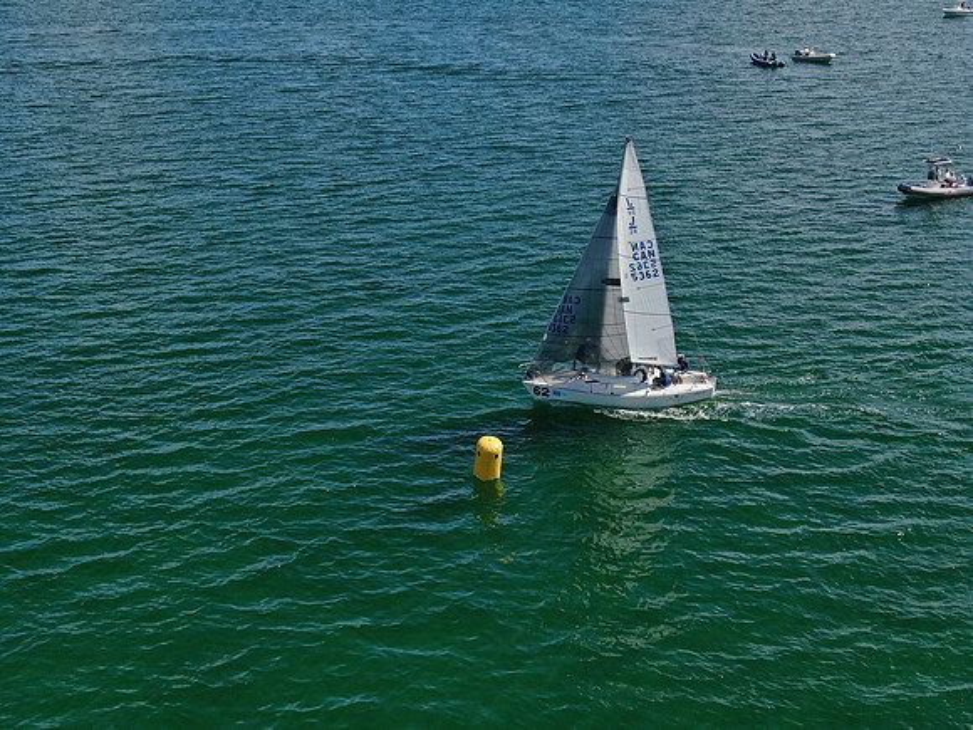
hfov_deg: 39.7
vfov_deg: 30.3
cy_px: 365
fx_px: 1349
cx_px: 486
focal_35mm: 48
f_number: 3.8
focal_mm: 8.6
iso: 100
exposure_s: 1/1000
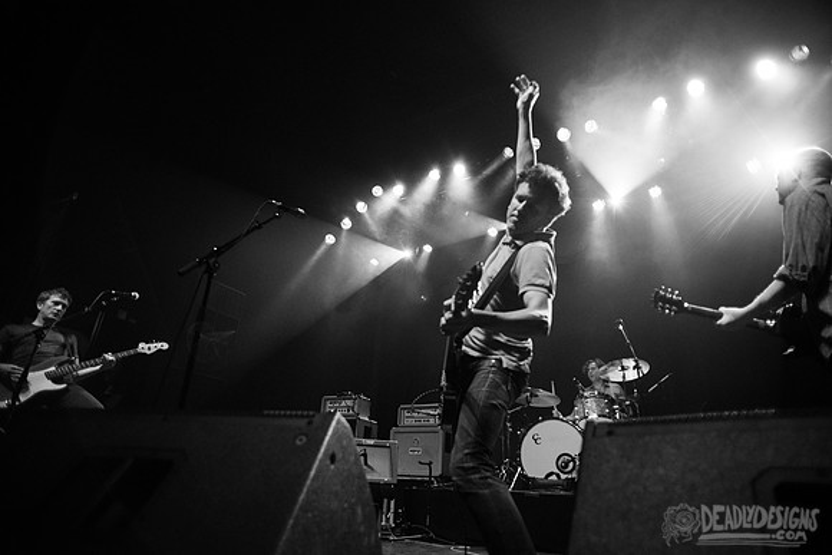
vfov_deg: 62.0
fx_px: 462
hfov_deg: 84.0
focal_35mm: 20
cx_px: 416
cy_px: 278
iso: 2500
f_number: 3.5
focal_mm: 20
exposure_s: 1/400
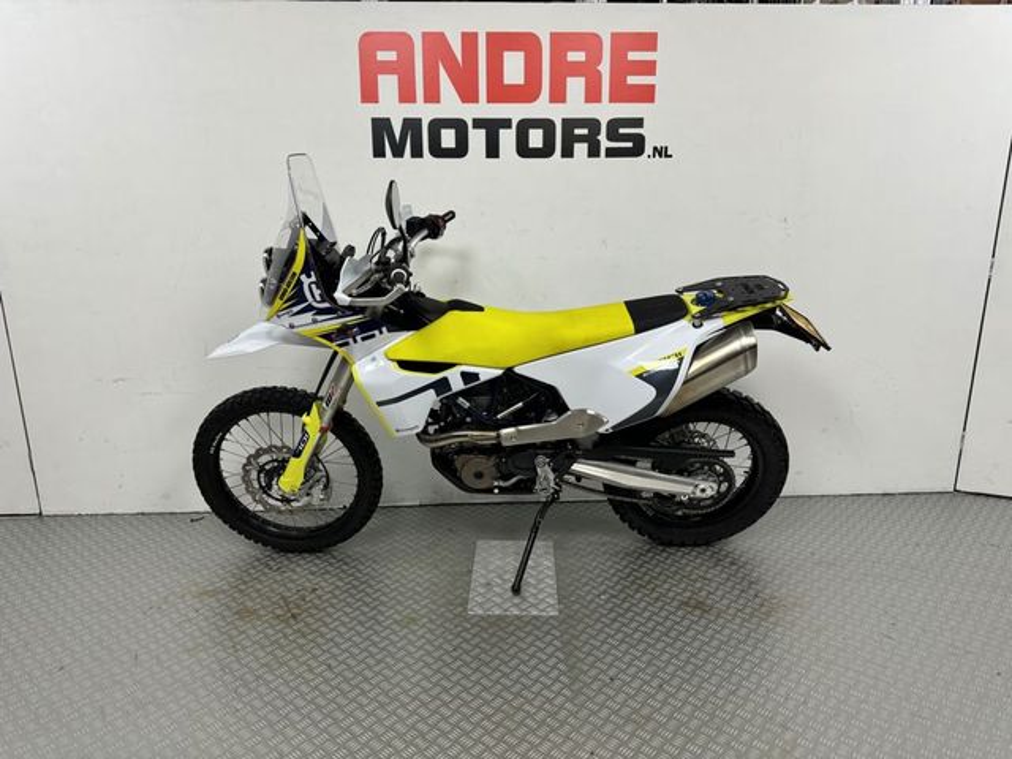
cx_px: 506
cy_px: 380
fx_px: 702
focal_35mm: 24
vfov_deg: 56.8
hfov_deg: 71.6
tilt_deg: -14.4
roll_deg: +0.1
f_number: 1.78
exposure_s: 1/100
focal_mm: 6.86
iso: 160
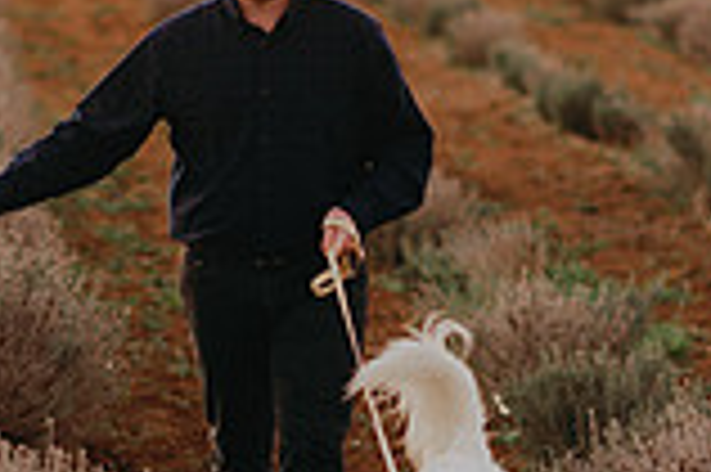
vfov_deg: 4.3
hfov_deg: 6.4
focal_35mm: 320
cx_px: 176
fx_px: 6313
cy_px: 346
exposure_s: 1/125
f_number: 2
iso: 100
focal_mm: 85
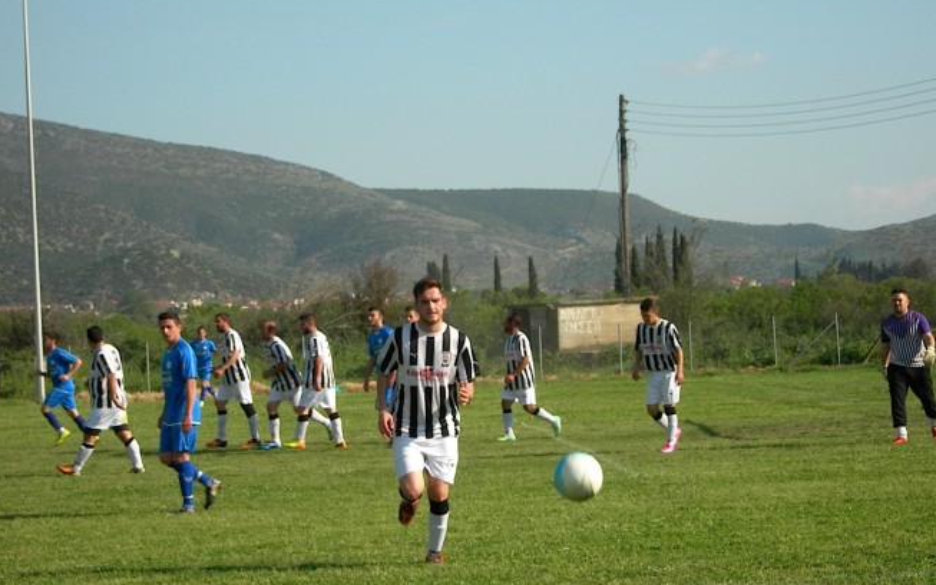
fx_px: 3086
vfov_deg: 10.8
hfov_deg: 17.2
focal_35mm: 121
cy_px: 300
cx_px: 469
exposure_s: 1/164
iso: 50
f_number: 8.2
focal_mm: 23.4
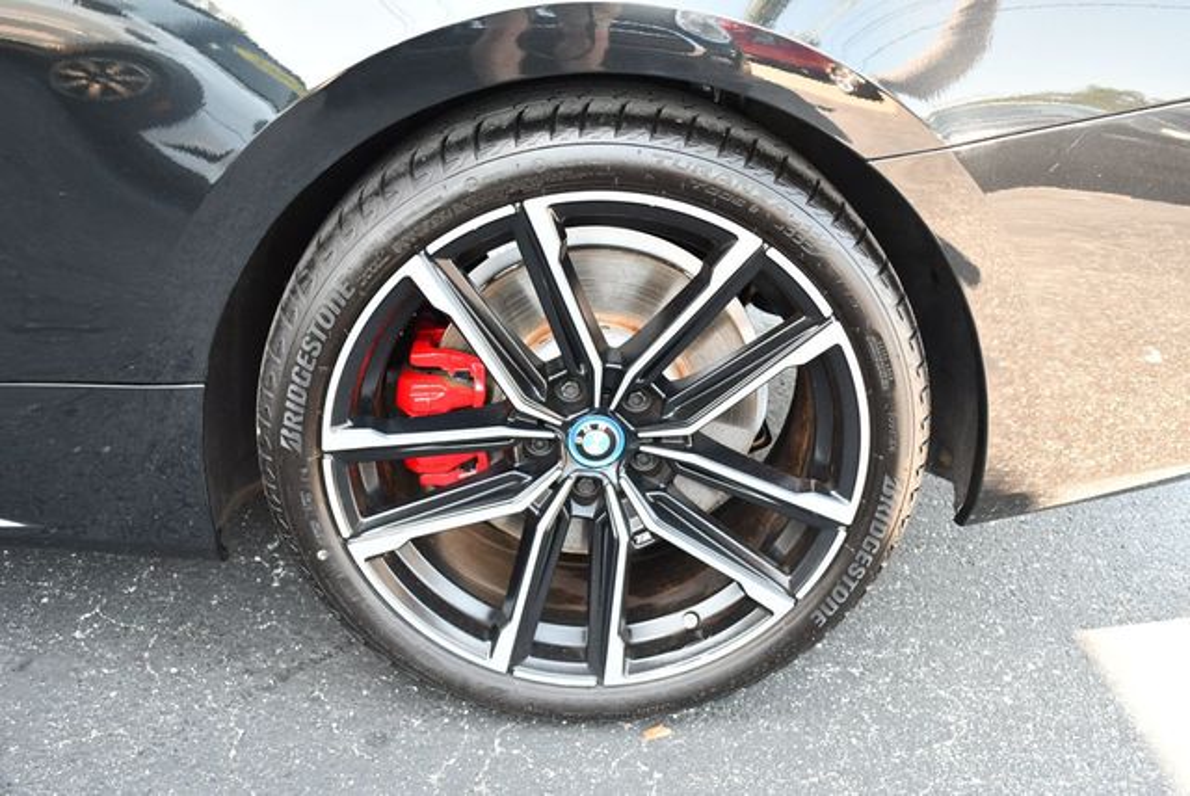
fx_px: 1191
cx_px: 595
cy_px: 398
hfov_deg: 53.1
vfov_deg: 36.9
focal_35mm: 36
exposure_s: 1/200
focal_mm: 18
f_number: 3.5
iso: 800
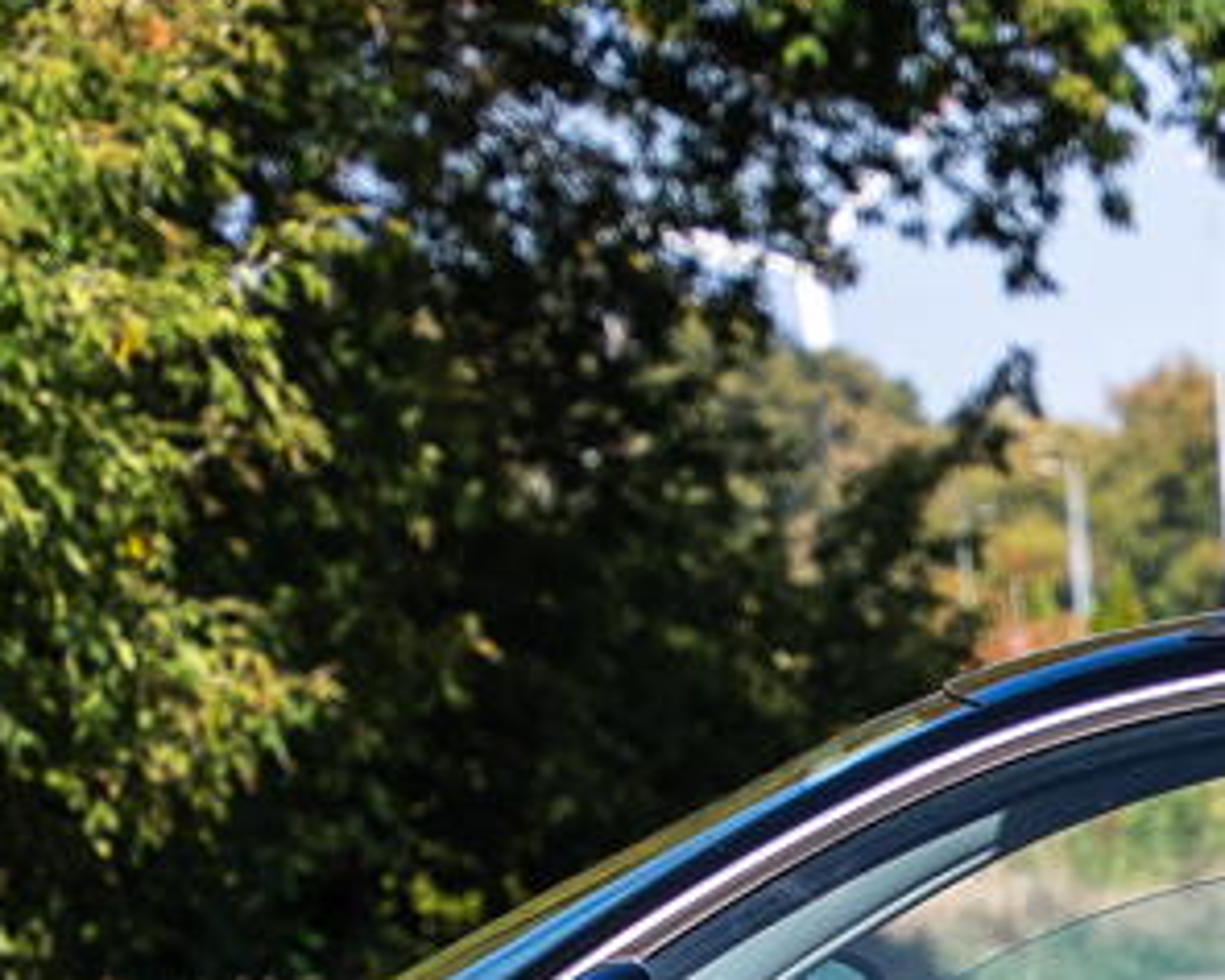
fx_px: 14180
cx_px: 1648
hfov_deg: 4.9
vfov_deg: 3.9
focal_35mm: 391
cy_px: 1446
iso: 160
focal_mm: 70
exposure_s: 1/200
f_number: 3.5
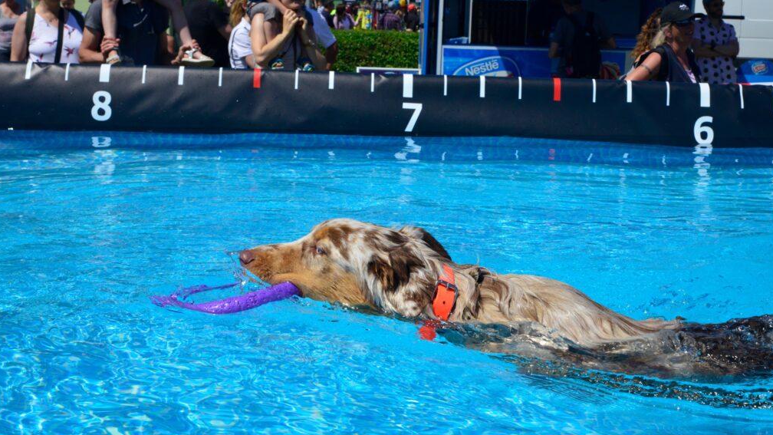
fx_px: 1353
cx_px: 389
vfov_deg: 18.3
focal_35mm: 66
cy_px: 249
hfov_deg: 31.9
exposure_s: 1/1250
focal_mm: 62
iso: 2000
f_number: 18
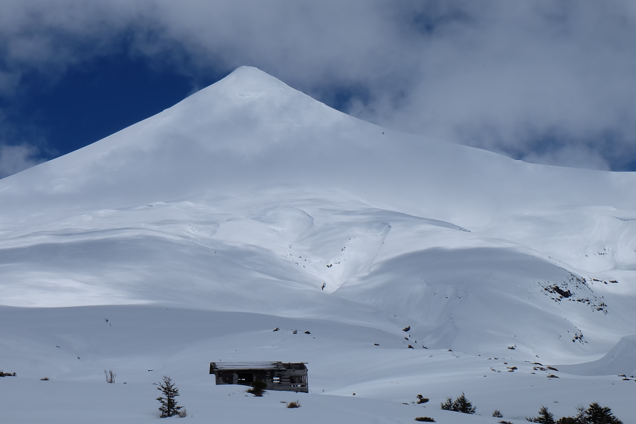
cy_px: 185
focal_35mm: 75
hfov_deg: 26.9
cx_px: 256
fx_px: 1325
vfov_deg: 18.2
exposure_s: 1/400
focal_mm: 32.5
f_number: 20
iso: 200
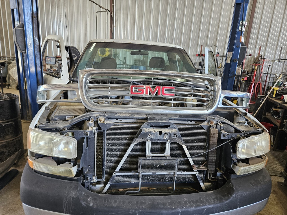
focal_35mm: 23
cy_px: 108
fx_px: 191
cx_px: 144
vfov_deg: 58.9
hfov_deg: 73.9
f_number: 1.8
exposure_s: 1/120
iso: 200
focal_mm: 5.4
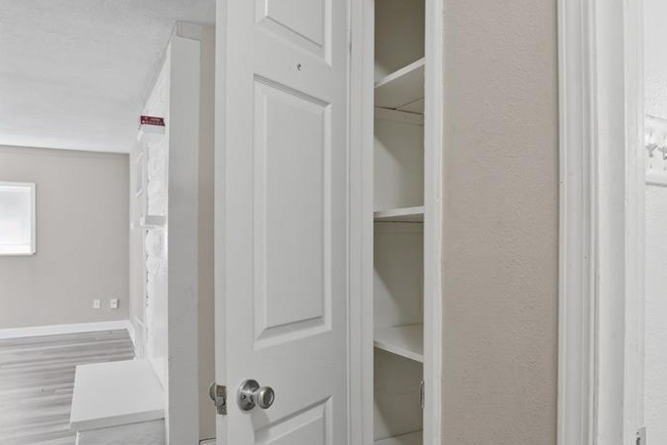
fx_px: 500
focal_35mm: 27
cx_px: 426
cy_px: 249
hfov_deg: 66.1
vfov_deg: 47.8
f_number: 8
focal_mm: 18
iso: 320
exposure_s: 1/13
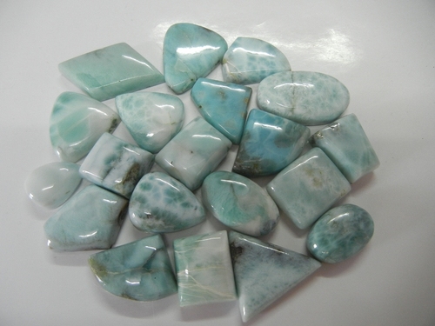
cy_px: 163
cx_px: 218
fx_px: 377
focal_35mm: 30
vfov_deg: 46.8
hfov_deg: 60.0
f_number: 3.5
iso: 400
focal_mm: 5.4
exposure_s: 1/32.1
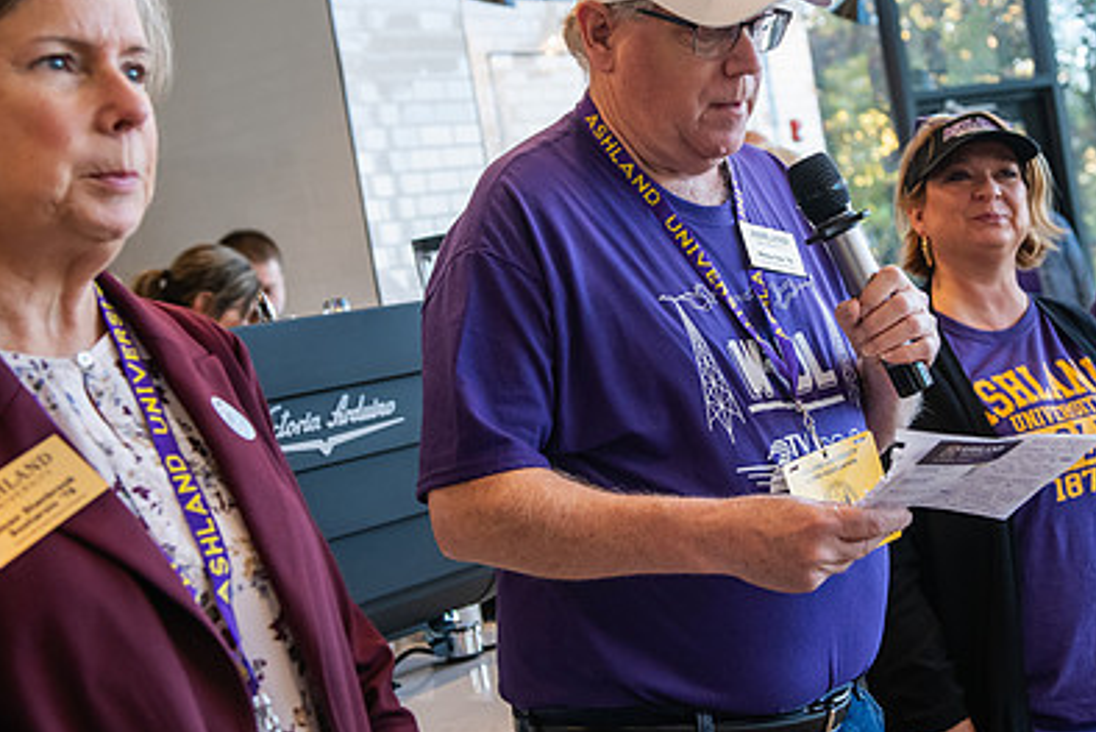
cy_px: 274
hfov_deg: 35.3
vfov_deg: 24.1
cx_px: 729
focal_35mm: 56
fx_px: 1705
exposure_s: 1/320
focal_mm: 38
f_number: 3.5
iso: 1000
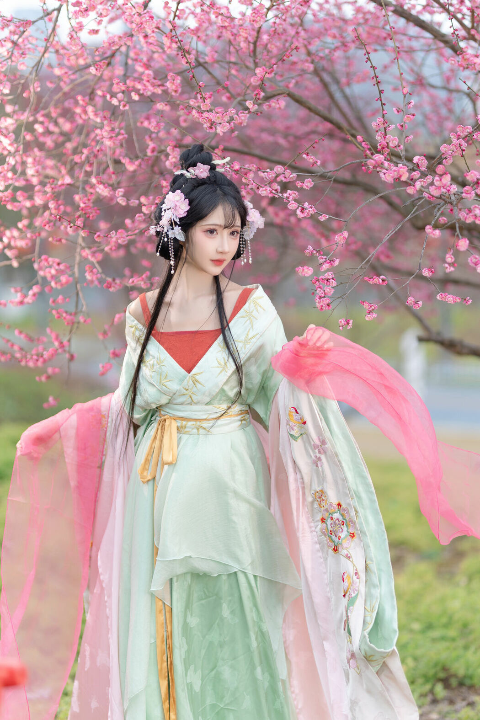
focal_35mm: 85
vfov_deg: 23.9
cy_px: 360
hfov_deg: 16.1
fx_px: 1700
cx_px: 240
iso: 100
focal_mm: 85
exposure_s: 1/500
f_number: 1.4
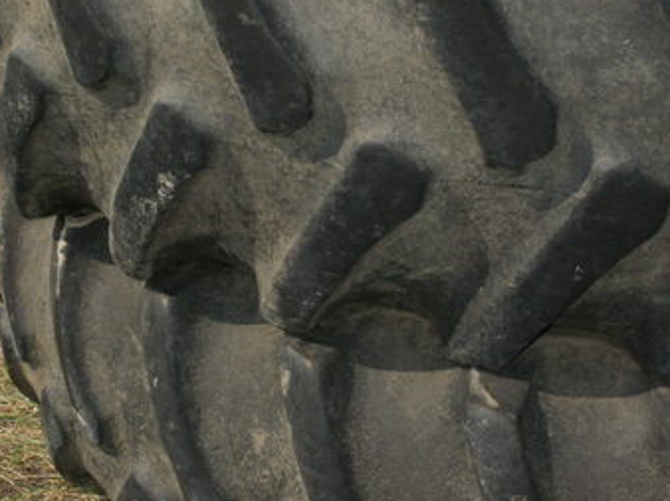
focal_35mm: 58
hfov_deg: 33.0
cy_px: 188
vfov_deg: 25.1
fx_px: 1122
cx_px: 226
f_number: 5.6
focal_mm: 6.3
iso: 100
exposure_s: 1/1000
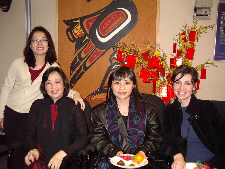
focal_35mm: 38
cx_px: 112
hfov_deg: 49.0
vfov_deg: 37.7
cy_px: 84
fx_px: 247
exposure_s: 1/60
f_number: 2.6
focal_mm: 5.8
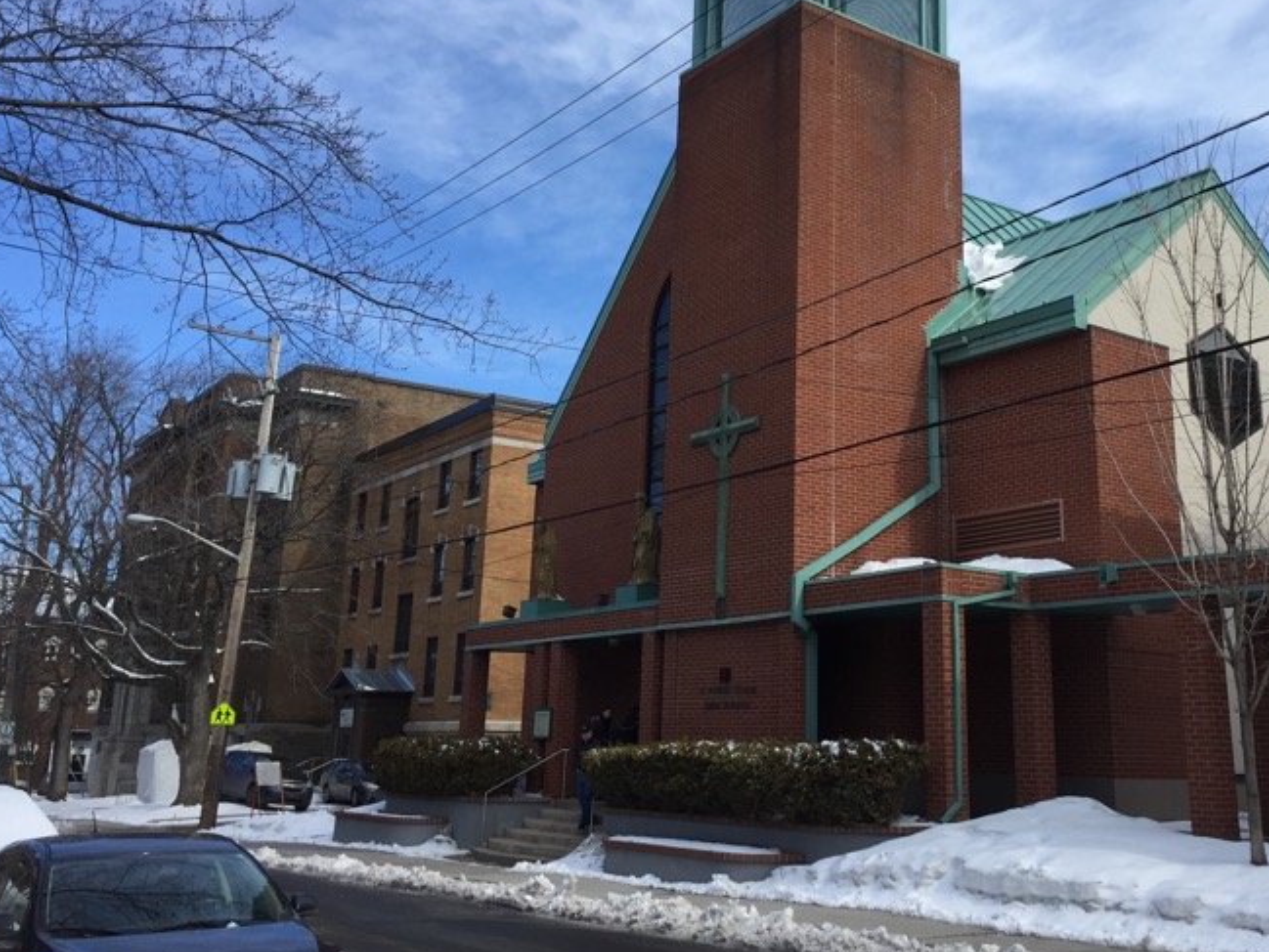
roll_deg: -1.4
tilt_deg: +14.5
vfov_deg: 37.5
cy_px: 350
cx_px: 806
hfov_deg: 48.4
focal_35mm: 38
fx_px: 1393
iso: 32
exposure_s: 1/1582
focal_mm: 4.15
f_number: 2.2
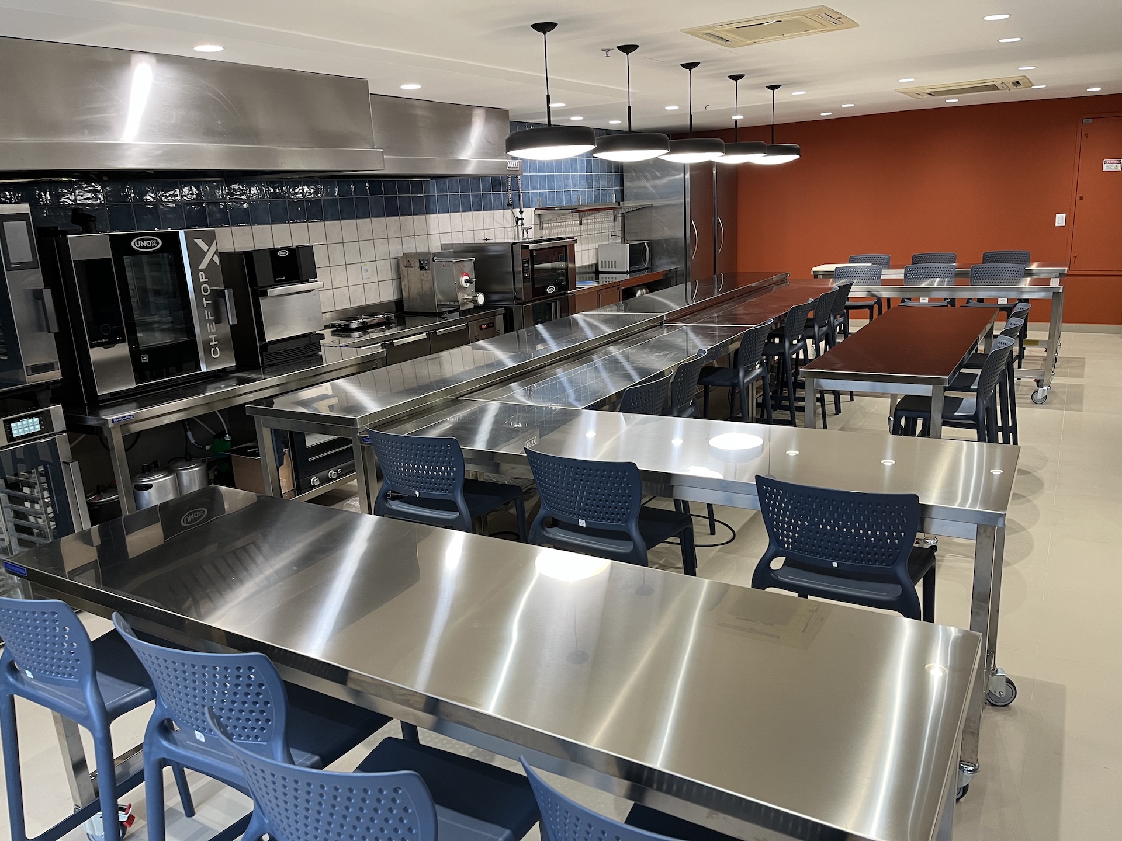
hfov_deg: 67.3
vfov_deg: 53.1
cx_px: 561
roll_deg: +2.8
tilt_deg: -14.1
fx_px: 843
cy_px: 420
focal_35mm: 26
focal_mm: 5.1
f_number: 1.6
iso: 125
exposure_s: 1/60
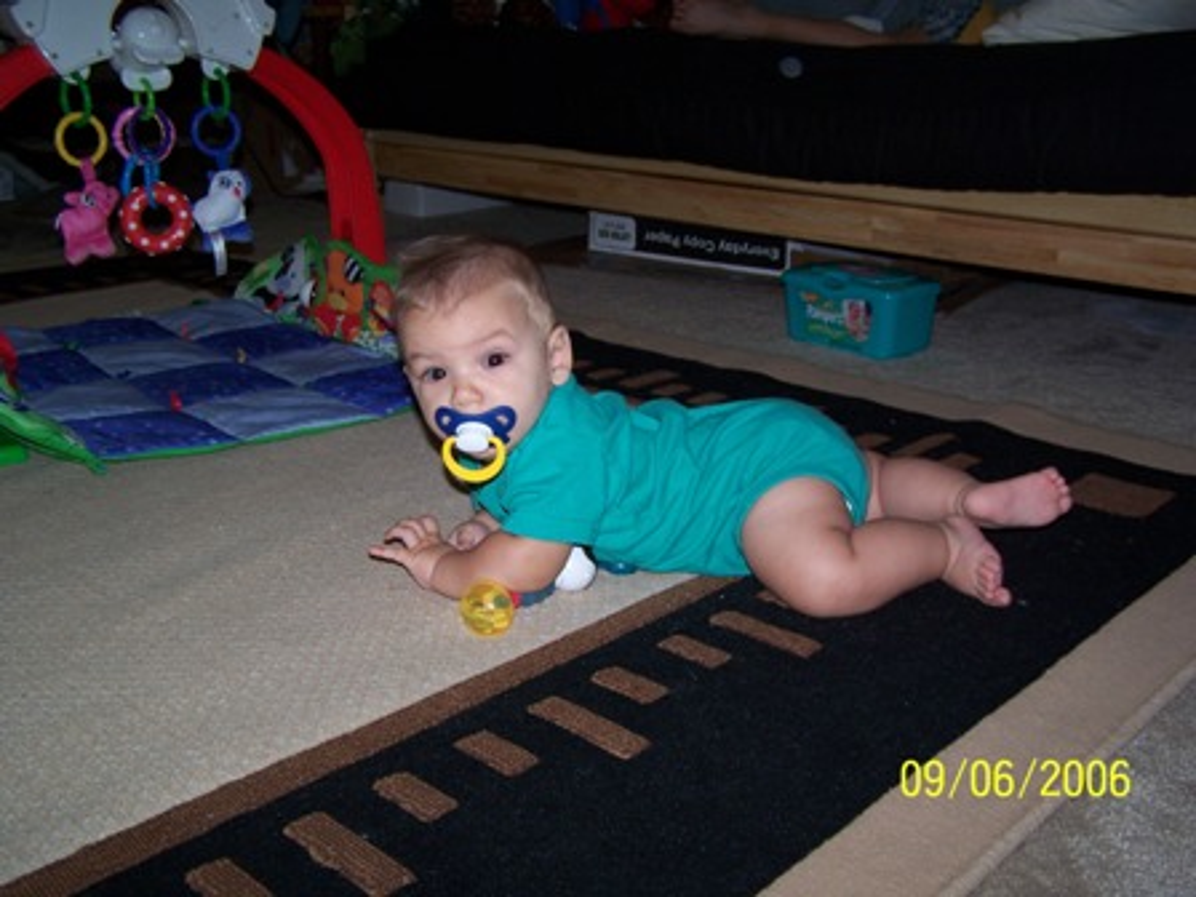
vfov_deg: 37.7
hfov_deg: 49.0
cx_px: 598
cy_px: 448
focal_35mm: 38
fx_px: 1313
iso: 80
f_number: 2.8
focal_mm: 6.3
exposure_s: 1/60
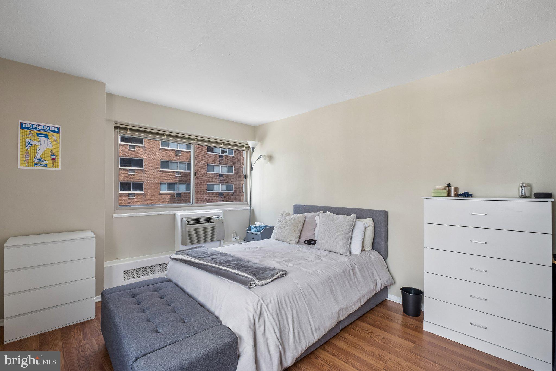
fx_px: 232
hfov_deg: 100.4
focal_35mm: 15
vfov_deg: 77.3
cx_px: 278
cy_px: 186
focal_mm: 10
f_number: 8
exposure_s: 1/20
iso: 250
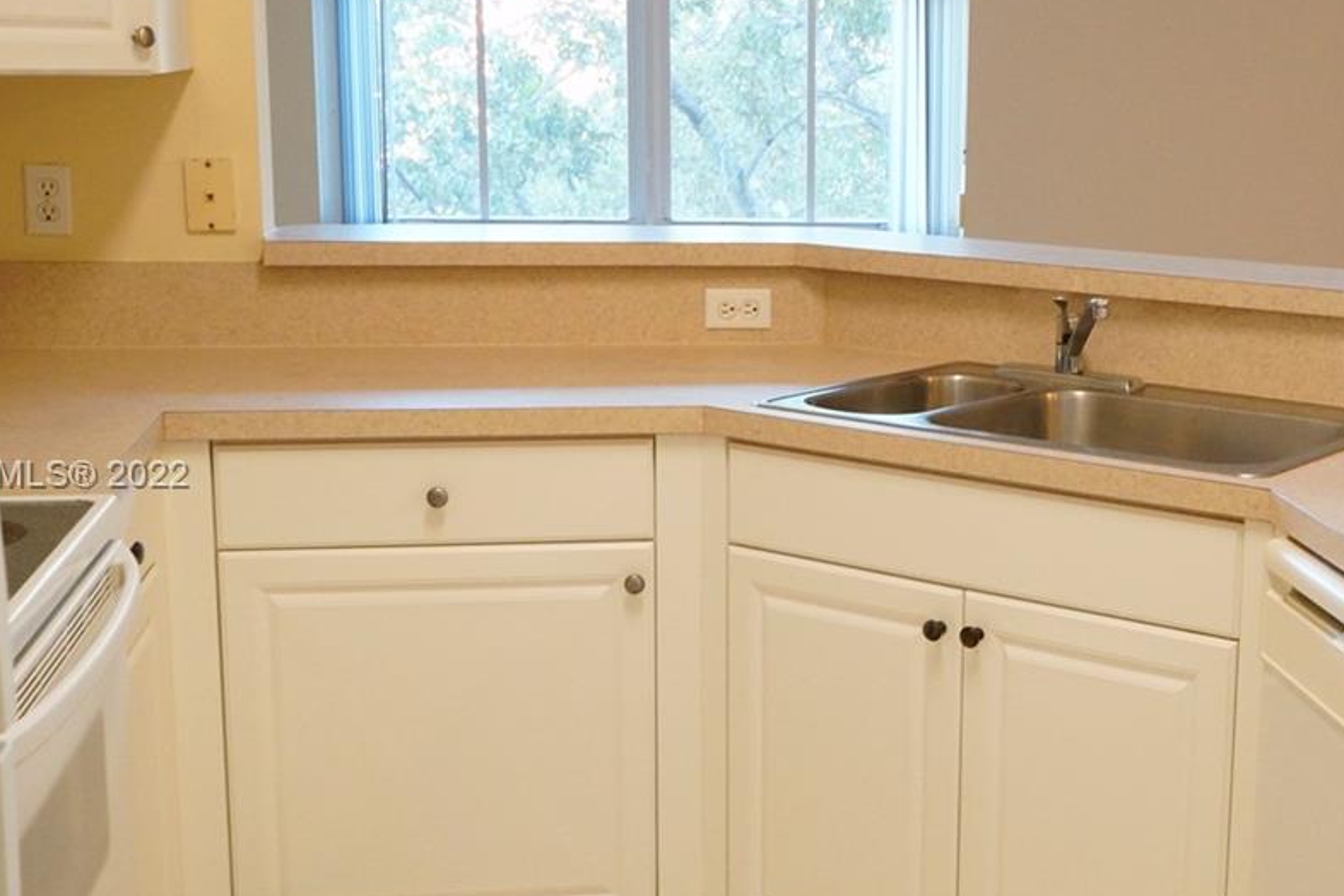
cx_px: 1009
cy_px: 477
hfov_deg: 34.3
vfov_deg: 23.8
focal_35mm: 57
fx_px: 2128
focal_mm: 28
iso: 6400
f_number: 11
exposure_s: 1/30
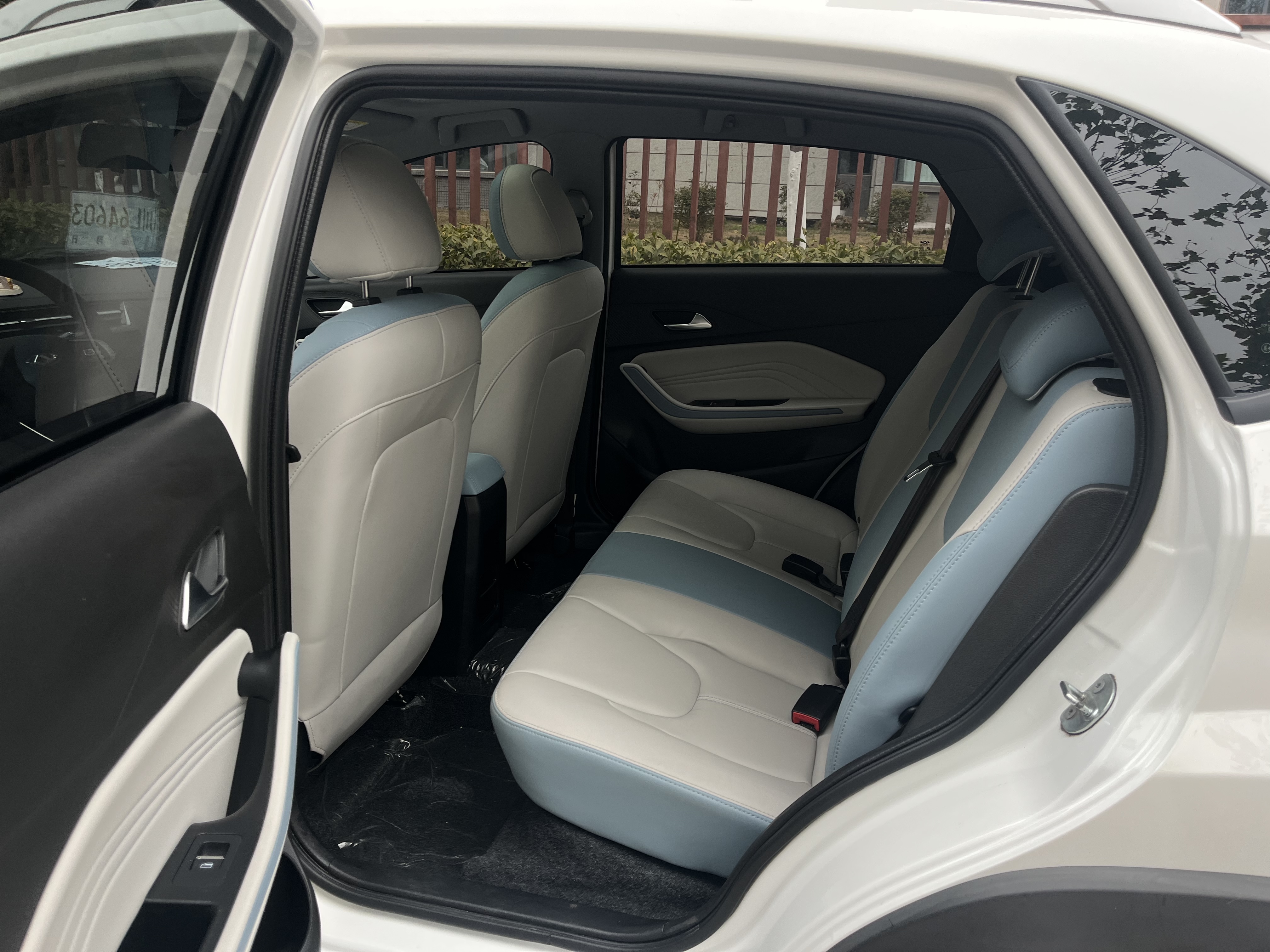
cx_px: 635
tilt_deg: -16.8
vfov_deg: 53.1
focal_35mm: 26
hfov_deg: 67.3
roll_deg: -2.7
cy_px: 476
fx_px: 954
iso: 50
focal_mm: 5.1
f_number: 1.6
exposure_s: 1/121
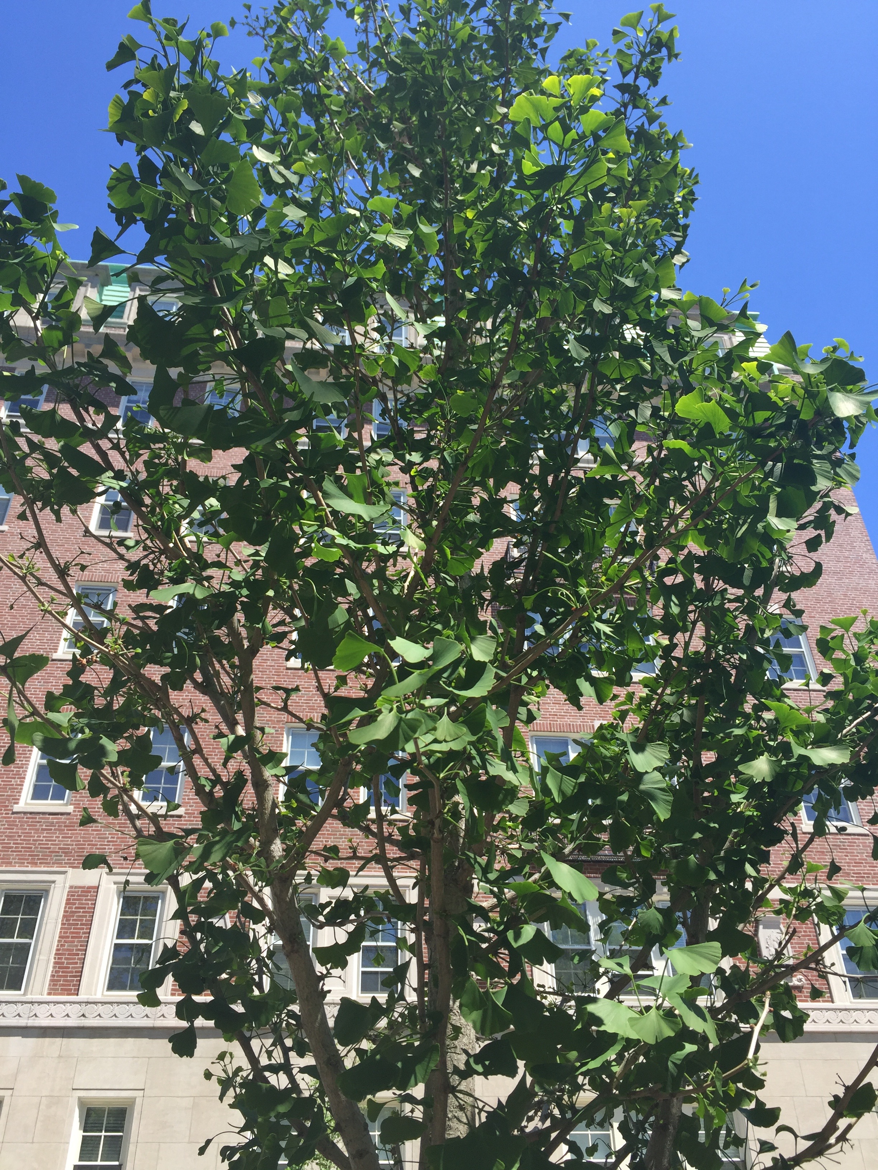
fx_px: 981
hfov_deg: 48.2
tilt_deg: +37.4
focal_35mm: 29
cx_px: 439
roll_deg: +0.5
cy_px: 585
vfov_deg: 61.7
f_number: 2.2
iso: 32
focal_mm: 4.15
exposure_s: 1/860
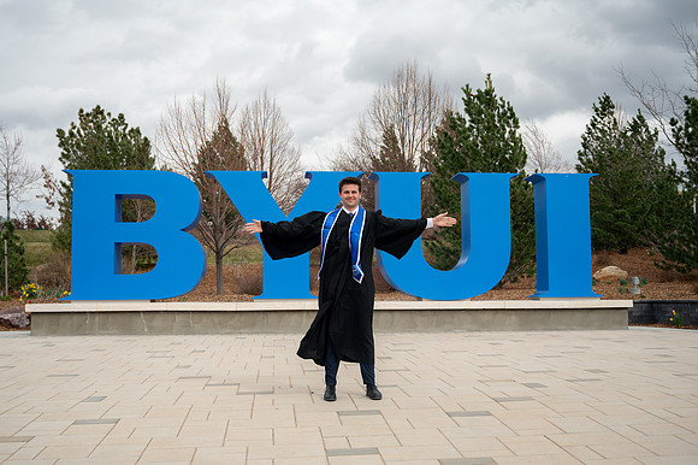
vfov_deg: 32.6
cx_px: 349
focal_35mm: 41
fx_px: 795
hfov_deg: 47.4
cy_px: 232
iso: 250
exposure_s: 1/1600
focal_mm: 40
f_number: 4
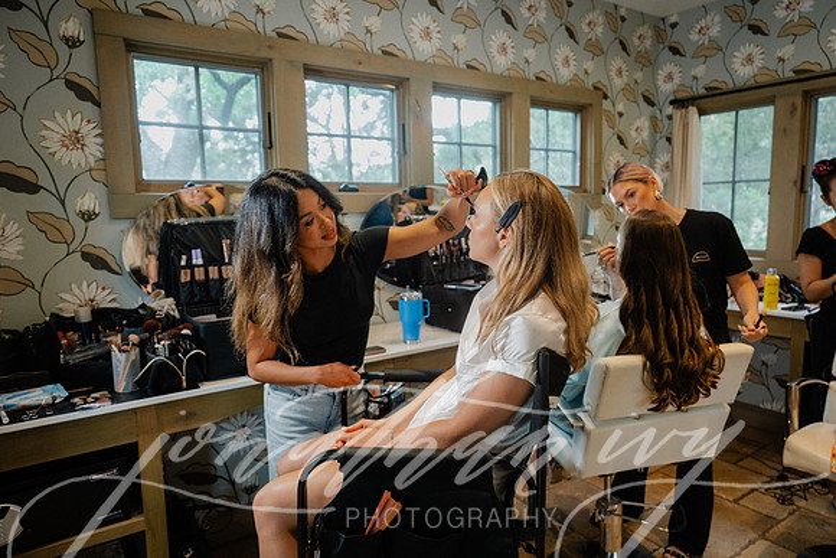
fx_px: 557
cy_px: 279
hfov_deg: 73.7
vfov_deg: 53.2
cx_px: 418
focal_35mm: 24
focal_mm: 24
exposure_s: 1/100
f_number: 3.5
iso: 2000
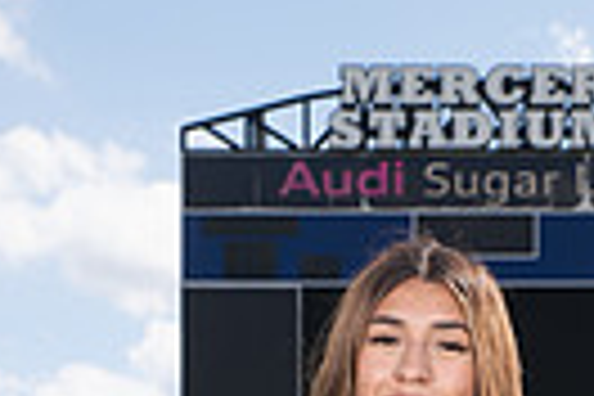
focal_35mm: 157
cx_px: 423
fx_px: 2590
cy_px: 914
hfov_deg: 13.1
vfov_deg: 8.1
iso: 125
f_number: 7.1
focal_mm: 46
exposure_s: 1/400
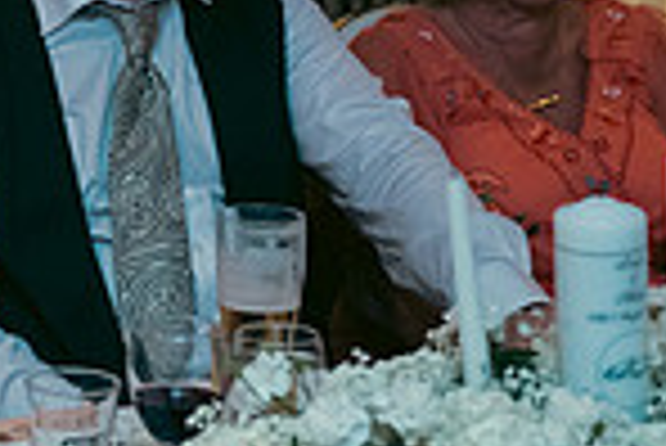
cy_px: -191
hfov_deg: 9.4
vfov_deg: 6.3
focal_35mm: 215
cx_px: -270
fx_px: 3981
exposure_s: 1/160
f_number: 3.5
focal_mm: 55
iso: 800
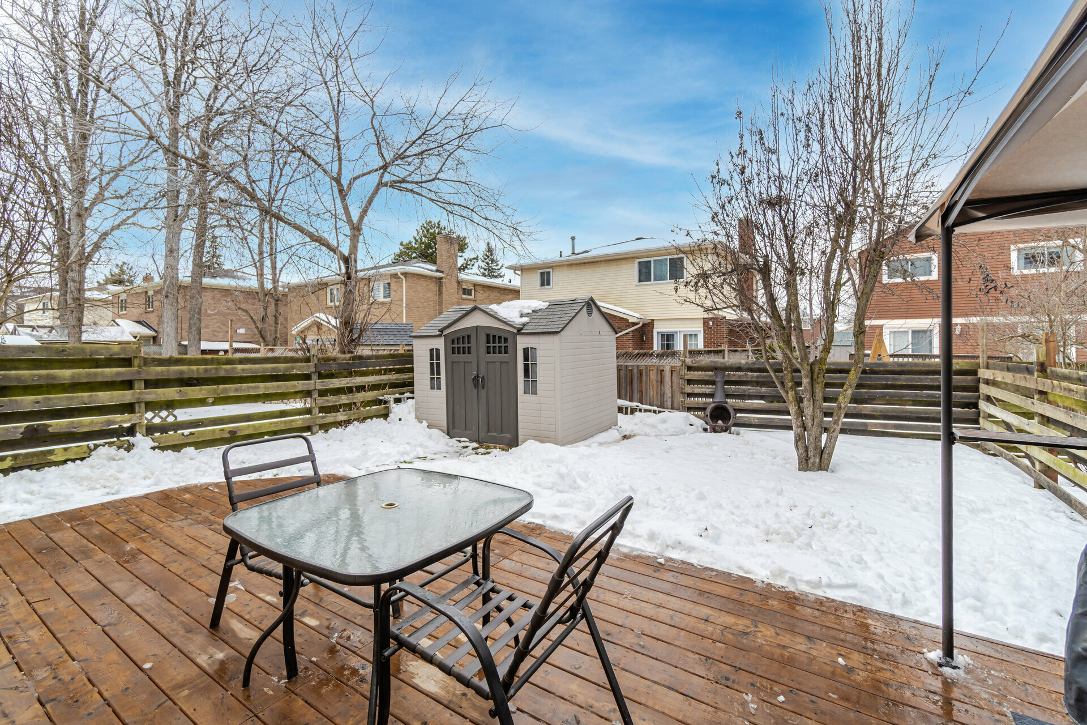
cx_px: 544
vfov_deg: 77.3
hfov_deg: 100.4
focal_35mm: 15
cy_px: 362
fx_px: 453
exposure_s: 1/250
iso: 80
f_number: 6.3
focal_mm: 10
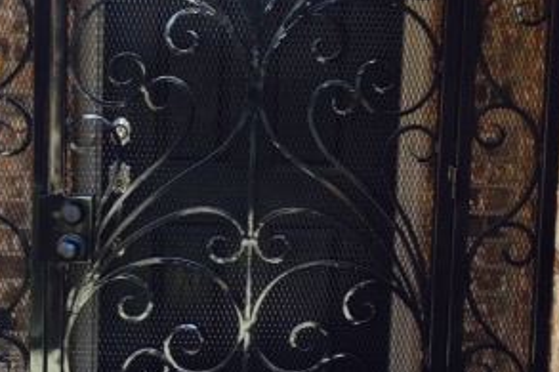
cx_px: 248
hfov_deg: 27.0
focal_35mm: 75
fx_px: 1164
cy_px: 137
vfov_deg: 18.1
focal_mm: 4.12
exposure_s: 1/64
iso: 50
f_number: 2.4
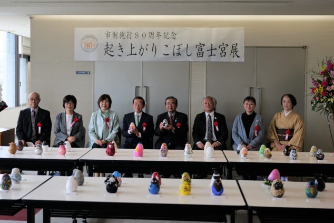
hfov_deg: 42.7
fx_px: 427
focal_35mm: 46
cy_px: 94
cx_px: 169
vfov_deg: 29.2
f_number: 2.8
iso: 100
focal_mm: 38
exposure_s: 1/100
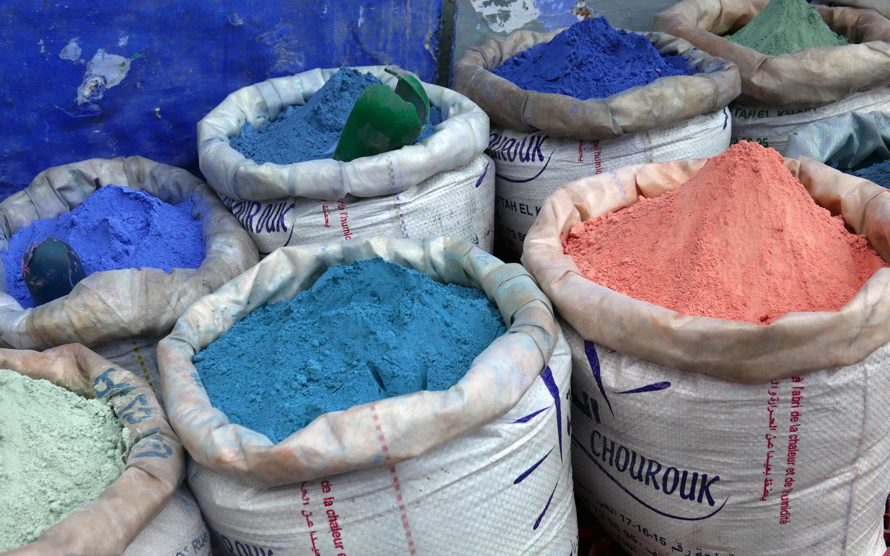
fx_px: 1091
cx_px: 444
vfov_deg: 28.6
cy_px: 265
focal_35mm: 45
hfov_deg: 44.4
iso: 200
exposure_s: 1/500
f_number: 5.6
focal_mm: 19.9
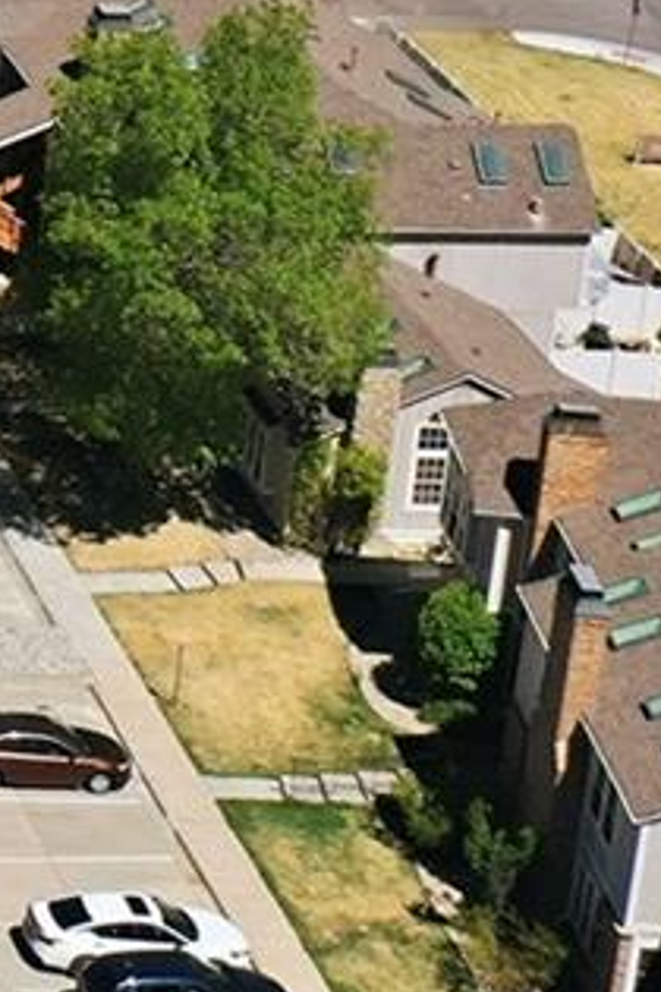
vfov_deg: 13.9
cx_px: -1420
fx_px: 3911
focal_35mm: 142
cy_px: -321
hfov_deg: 8.1
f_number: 7.1
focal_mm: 10.3
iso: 100
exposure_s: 1/800
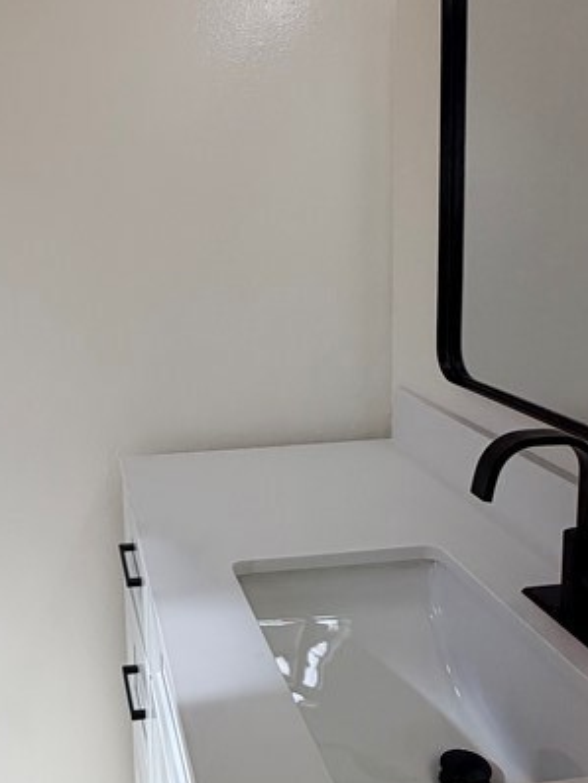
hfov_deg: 38.9
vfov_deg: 51.1
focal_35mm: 36
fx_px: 814
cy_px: 334
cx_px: 165
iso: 50
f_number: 2.2
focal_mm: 2.22
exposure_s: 1/386
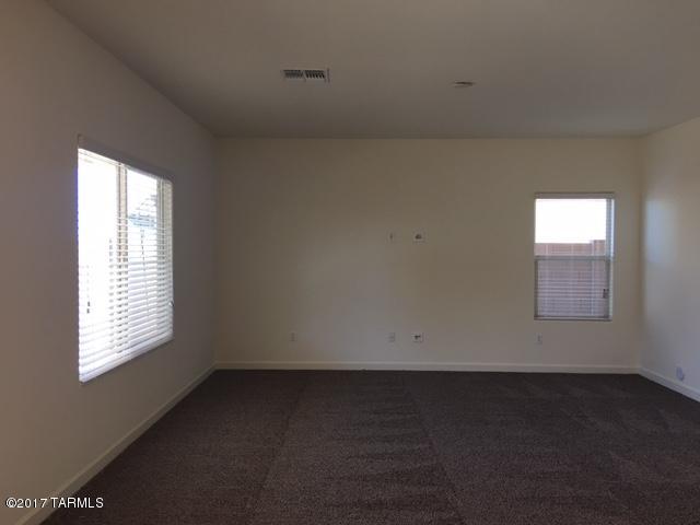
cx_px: 350
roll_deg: -1.2
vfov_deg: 48.2
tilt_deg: -0.6
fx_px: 586
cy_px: 262
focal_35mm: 29
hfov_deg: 61.7
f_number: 2.2
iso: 25
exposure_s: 1/30
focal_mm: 4.15
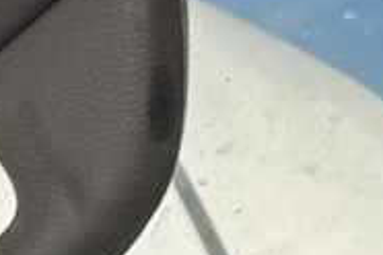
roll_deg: -3.9
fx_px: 1830
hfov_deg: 11.9
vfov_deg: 6.8
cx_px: 216
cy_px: 907
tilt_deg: -13.4
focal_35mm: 172
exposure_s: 1/1144
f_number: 1.78
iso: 80
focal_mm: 6.86
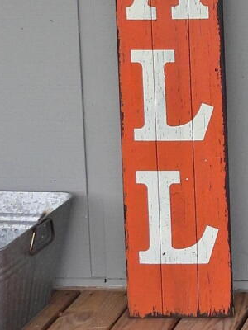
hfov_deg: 11.0
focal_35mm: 120
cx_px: 531
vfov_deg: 16.0
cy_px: -13
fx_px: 1146
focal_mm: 4.3
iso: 100
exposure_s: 1/320
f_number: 3.2
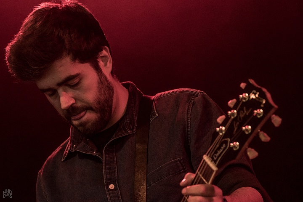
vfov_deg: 7.6
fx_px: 1515
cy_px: 101
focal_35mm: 180
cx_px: 152
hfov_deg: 11.4
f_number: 4.5
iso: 1000
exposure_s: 1/100
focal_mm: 120
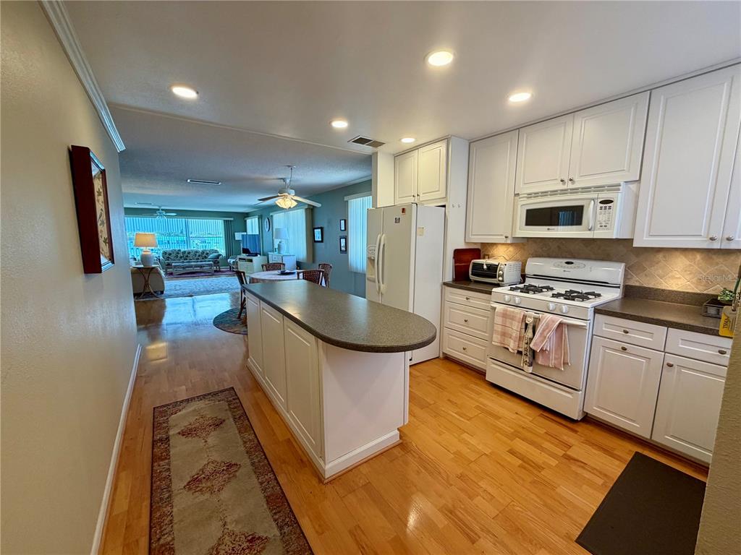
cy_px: 278
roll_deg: +0.2
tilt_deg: -7.9
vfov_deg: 85.7
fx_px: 300
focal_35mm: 14
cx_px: 370
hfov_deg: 102.1
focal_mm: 2.22
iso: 125
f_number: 2.2
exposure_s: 1/120
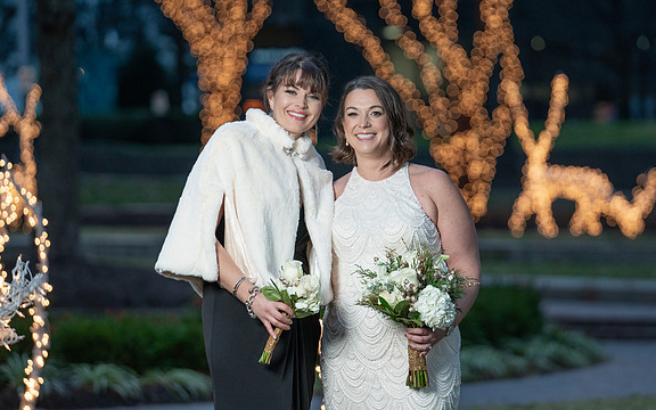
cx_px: 310
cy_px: 210
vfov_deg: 6.1
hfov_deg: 9.7
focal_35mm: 216
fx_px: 3862
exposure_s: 1/250
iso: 1600
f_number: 4
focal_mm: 200
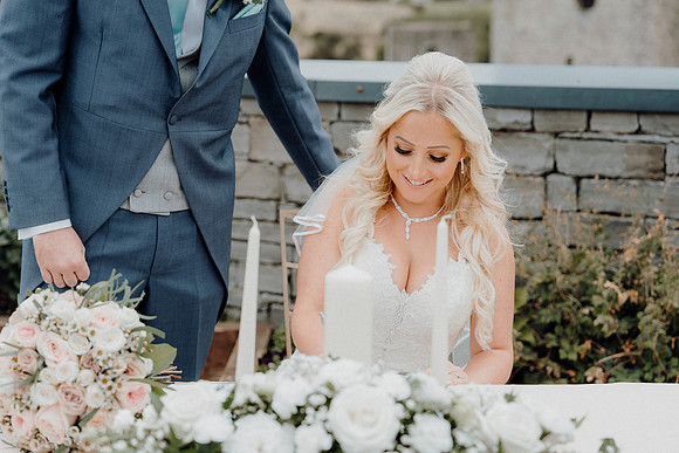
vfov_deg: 19.5
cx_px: 340
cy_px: 226
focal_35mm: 70
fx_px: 1321
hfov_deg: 28.8
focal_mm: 70
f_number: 3.5
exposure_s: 1/400
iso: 125
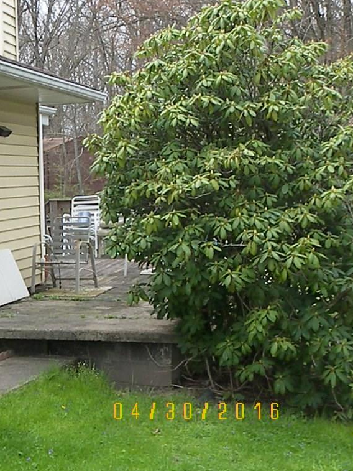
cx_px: 49
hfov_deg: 19.9
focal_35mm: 73
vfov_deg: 26.7
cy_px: 235
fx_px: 992
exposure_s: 1/1600
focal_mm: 11.3
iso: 400
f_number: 3.6
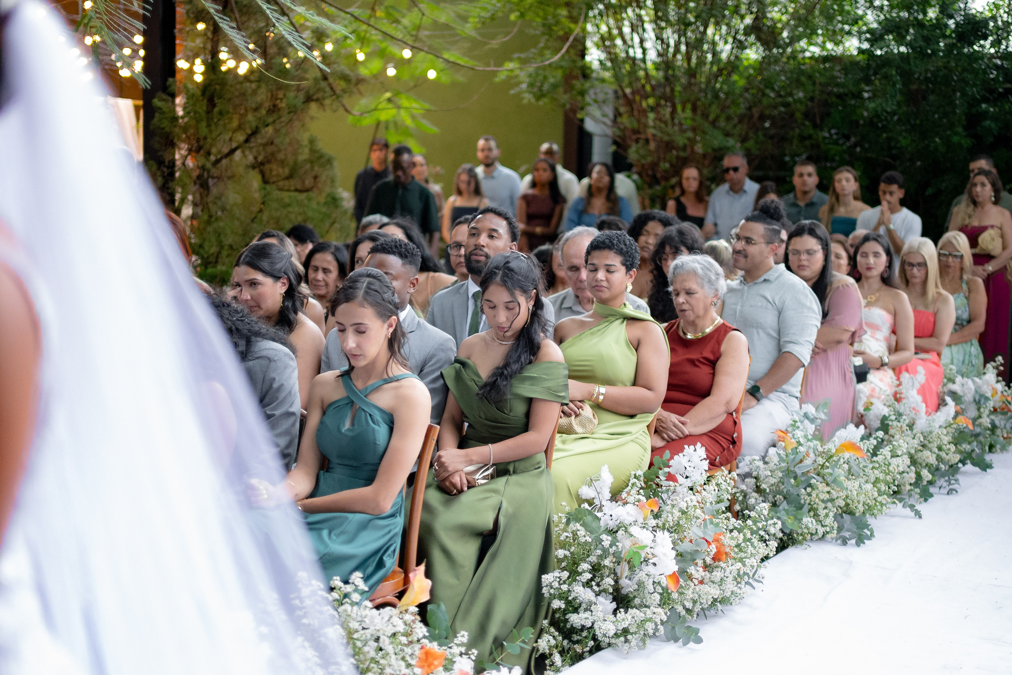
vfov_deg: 26.0
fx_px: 1462
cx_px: 506
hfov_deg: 38.2
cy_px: 338
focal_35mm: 52
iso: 2500
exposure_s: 1/640
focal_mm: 35
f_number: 1.4
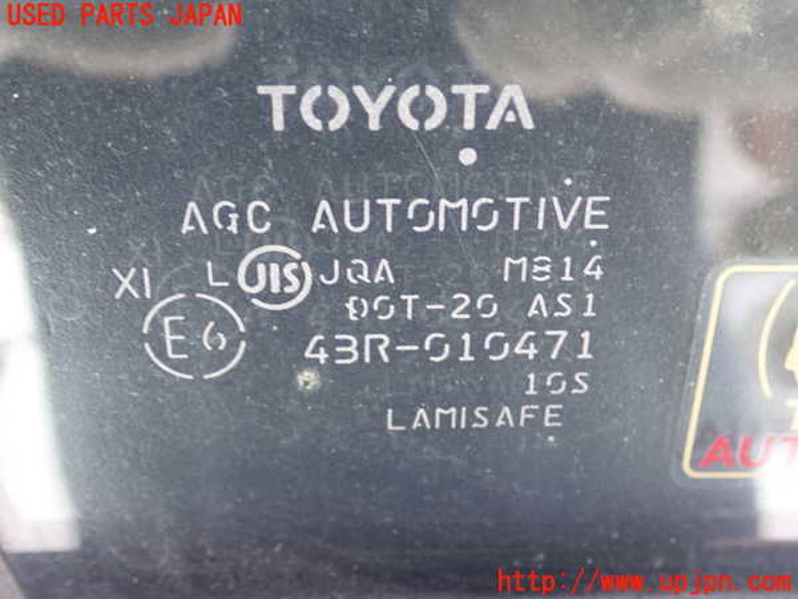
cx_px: 399
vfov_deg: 33.6
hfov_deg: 43.9
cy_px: 300
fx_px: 991
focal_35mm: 43
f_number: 2.9
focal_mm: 7.86
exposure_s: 1/30
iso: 800
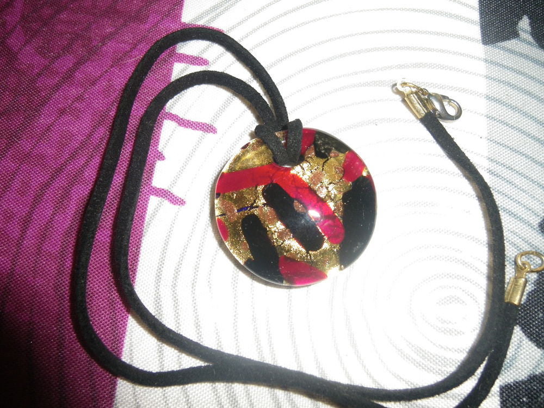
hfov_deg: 63.4
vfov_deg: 49.7
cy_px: 204
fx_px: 440
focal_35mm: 28
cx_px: 272
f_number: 2.6
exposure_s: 1/60
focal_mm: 4.9
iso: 200
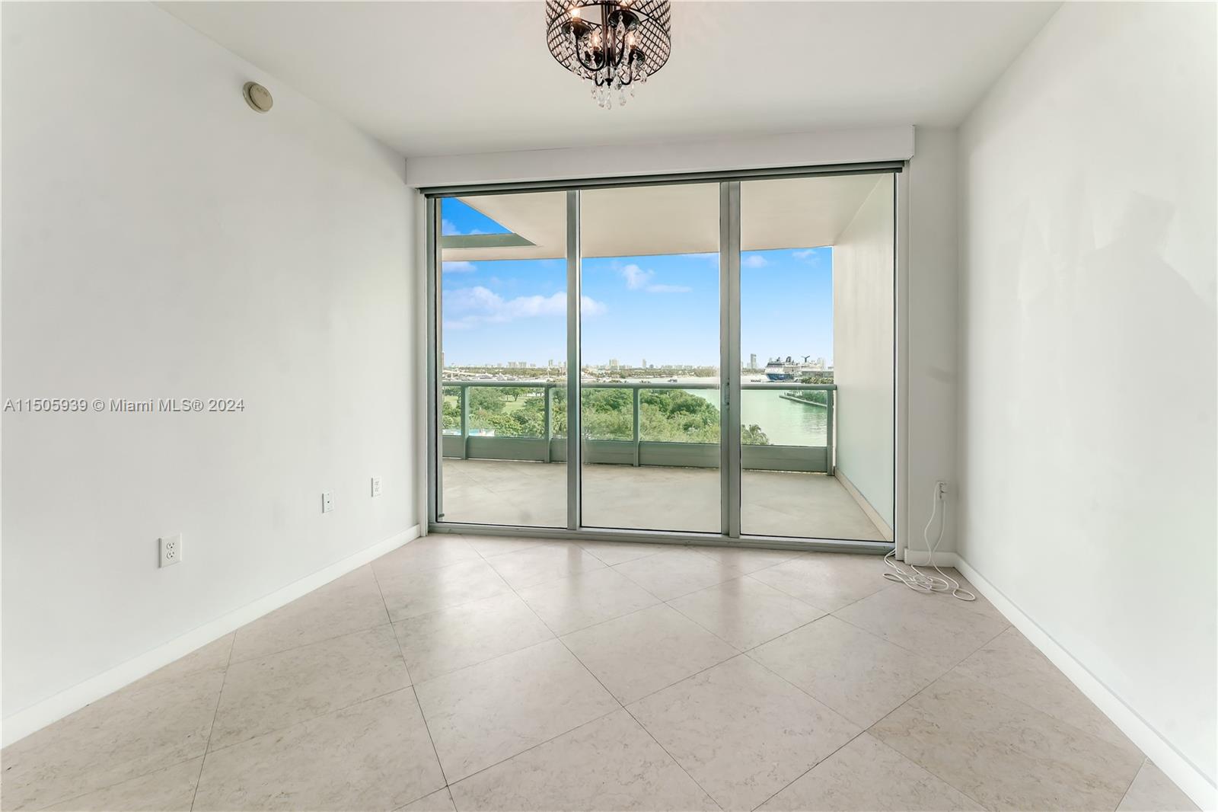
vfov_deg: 81.2
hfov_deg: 104.3
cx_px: 609
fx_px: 474
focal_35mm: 14
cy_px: 406
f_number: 9
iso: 200
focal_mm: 14
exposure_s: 1/100
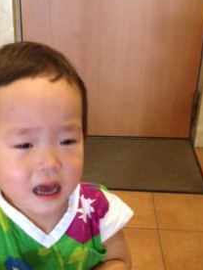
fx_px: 444
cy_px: 193
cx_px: 54
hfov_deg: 25.5
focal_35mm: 57
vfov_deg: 33.2
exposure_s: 1/15
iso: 400
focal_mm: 4.28
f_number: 2.4
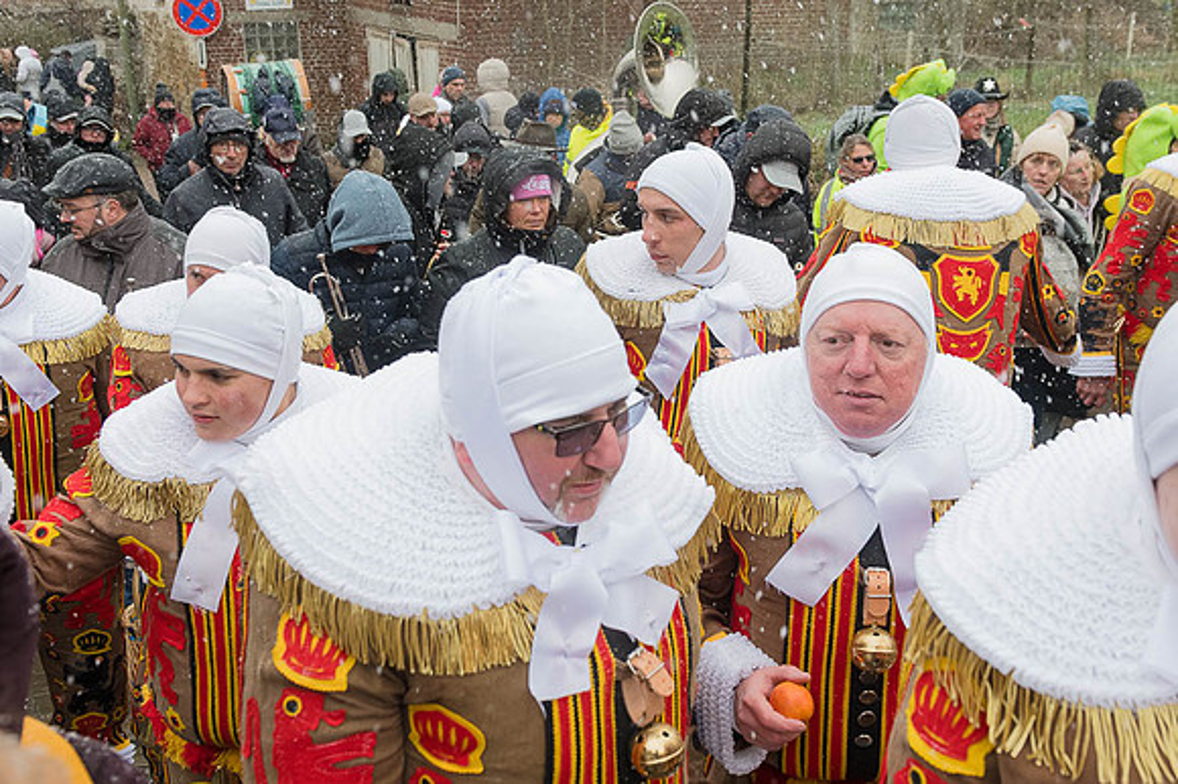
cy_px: 389
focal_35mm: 38
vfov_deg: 34.6
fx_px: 1259
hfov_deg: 50.1
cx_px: 618
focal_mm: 31
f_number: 5.6
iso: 1600
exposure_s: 1/250
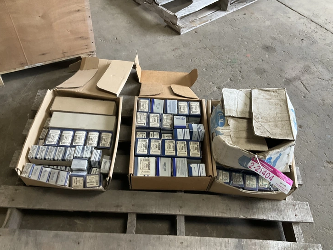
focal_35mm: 30
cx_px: 167
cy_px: 125
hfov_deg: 60.0
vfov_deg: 46.8
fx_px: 289
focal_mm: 3
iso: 80
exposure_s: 1/60
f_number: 1.8
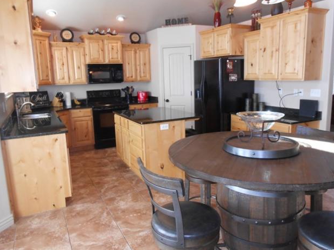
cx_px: 172
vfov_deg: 51.4
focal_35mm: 27
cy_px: 123
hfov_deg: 65.3
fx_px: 261
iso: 200
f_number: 3.5
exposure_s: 1/30
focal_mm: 4.6
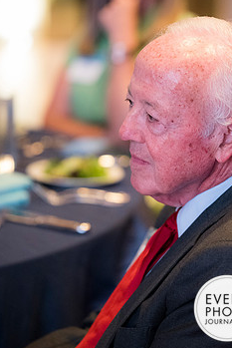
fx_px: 1931
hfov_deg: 6.9
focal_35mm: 200
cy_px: 149
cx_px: 143
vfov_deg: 10.3
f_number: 2.8
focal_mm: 155
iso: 6400
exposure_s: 1/125
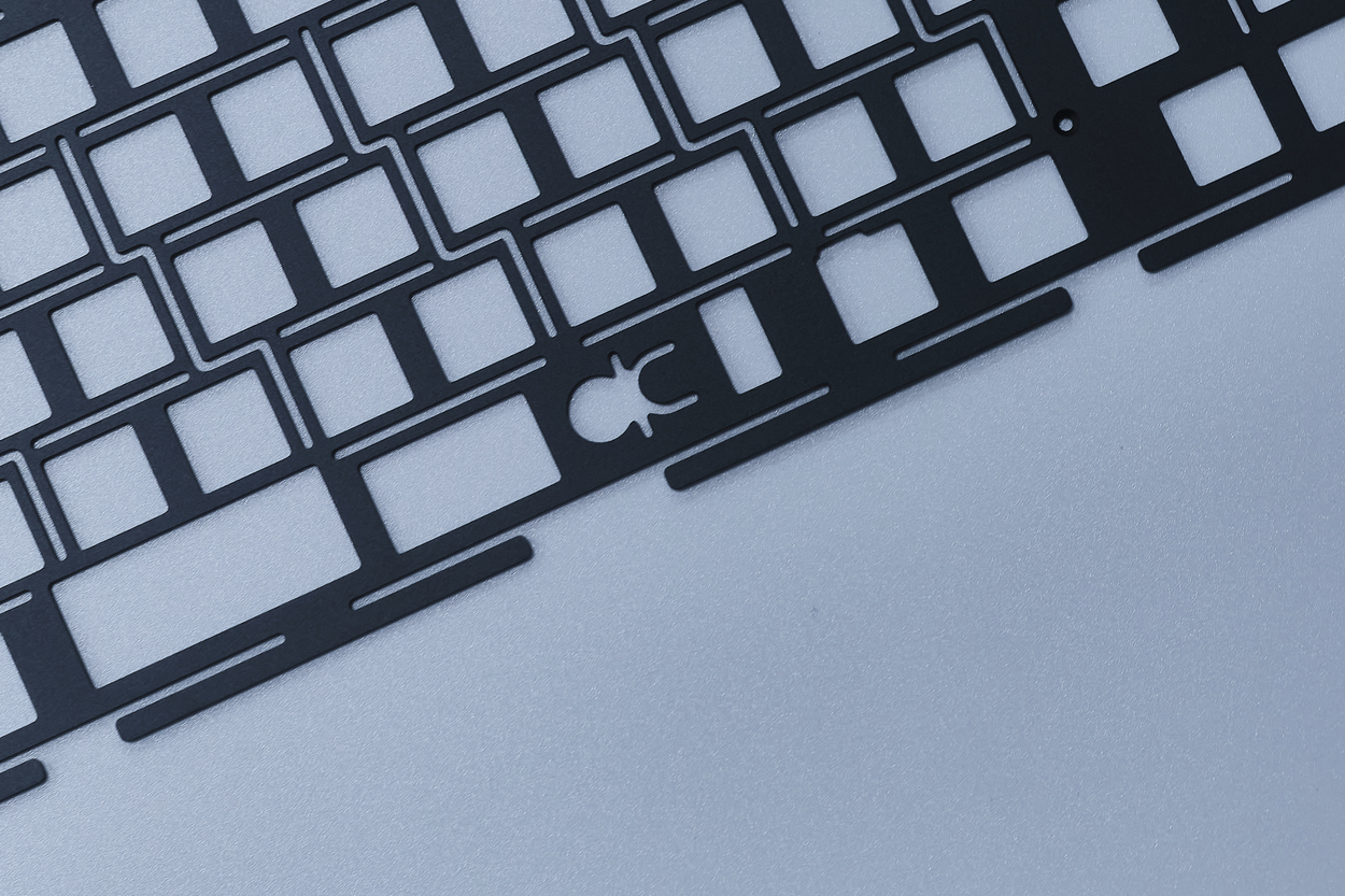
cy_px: 196
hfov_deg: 21.2
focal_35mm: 96
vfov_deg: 14.2
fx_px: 3586
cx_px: 453
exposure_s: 1/27
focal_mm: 33
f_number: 2.8
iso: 400
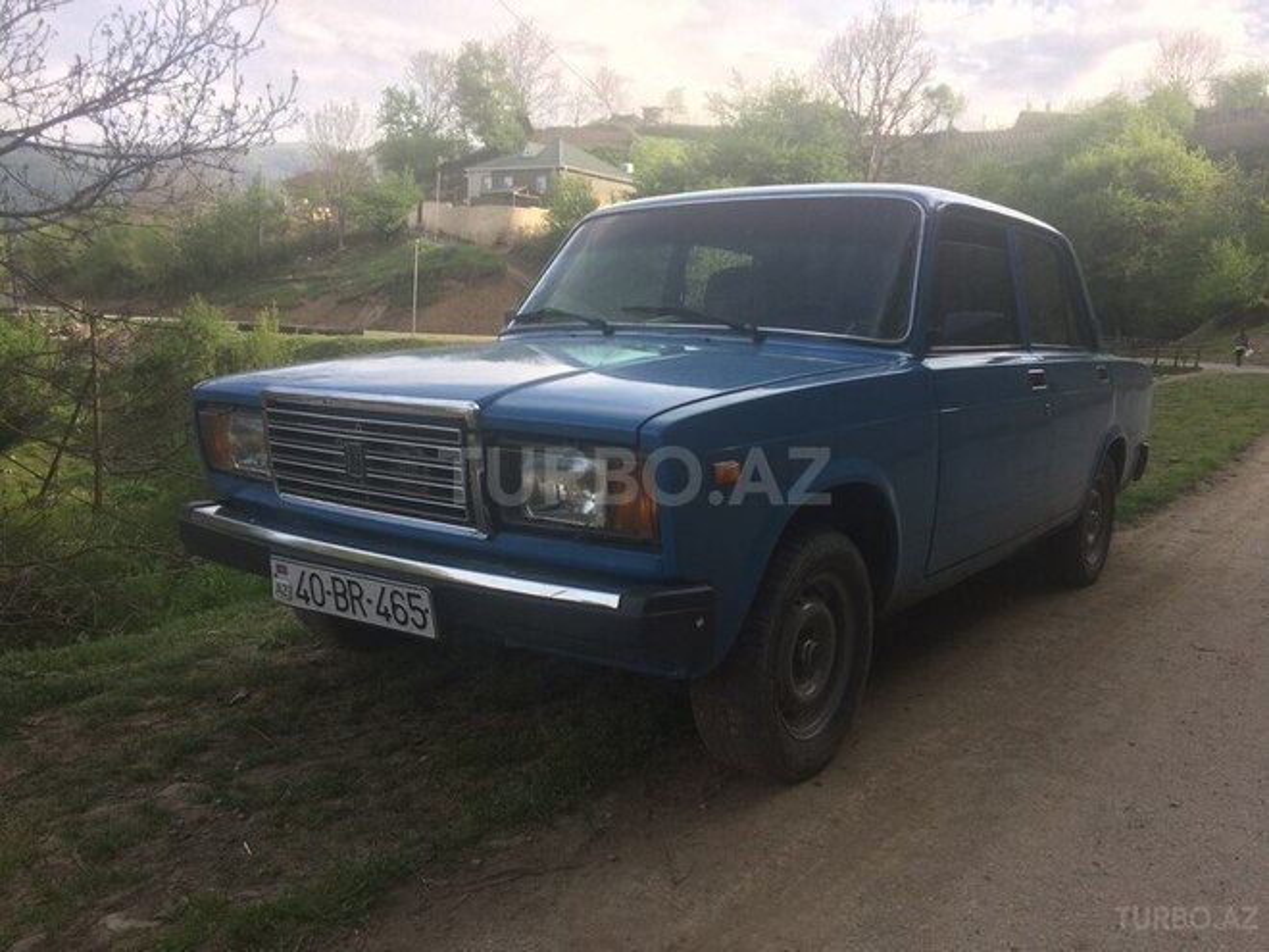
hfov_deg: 61.7
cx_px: 634
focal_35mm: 29
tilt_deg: -7.6
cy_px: 476
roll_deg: -3.6
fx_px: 1063
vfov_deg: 48.2
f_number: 2.2
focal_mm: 4.15
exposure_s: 1/562
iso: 32
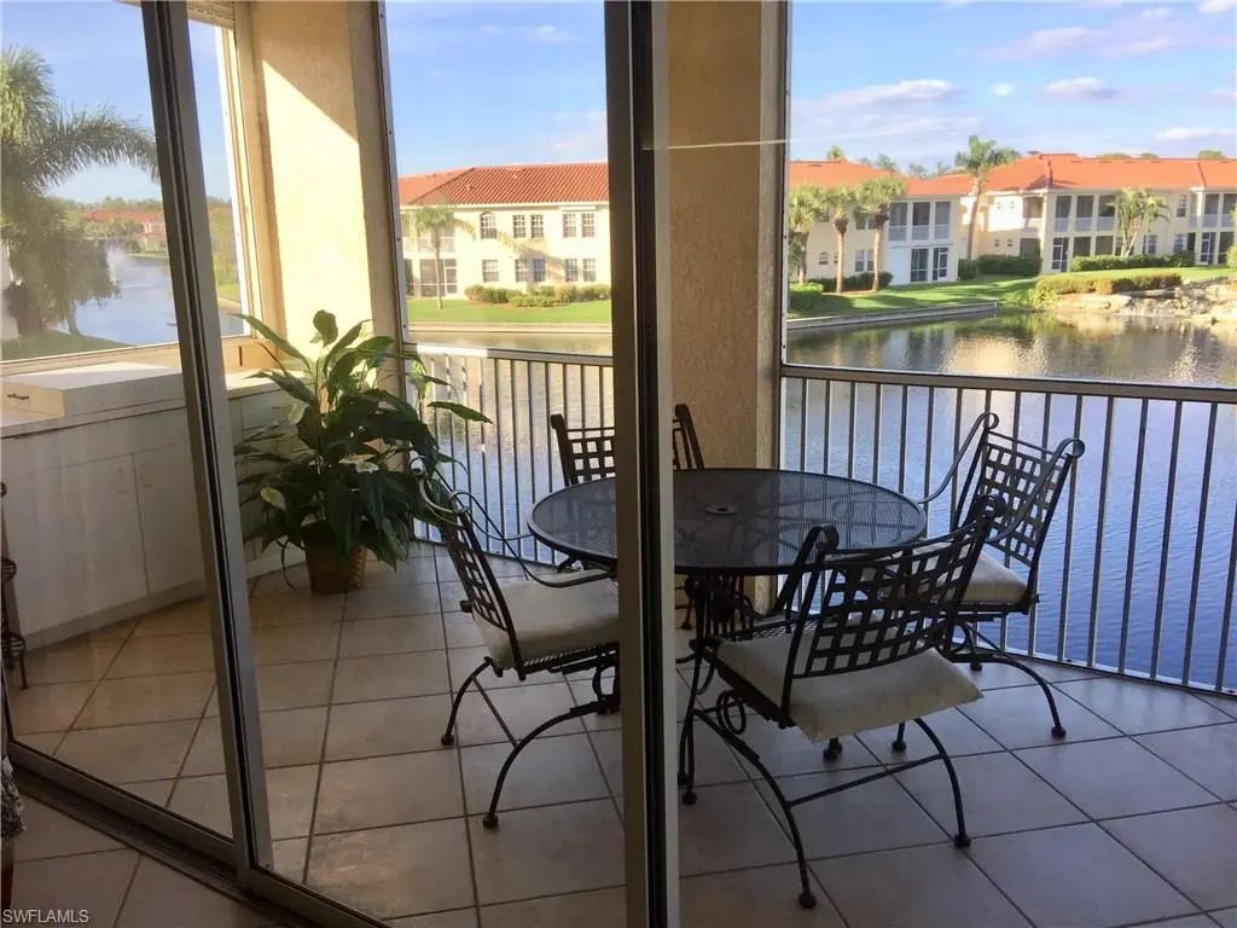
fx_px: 1036
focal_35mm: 29
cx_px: 618
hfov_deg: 61.7
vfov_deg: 48.2
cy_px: 464
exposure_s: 1/237
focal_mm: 4.15
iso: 32
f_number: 2.2
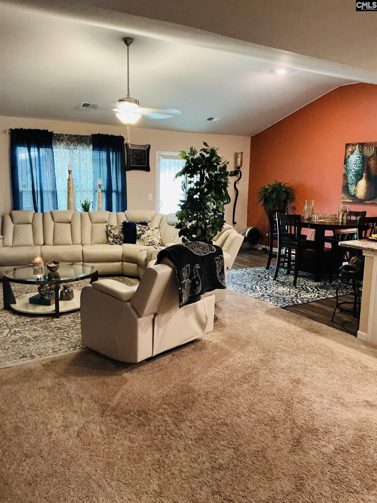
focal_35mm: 29
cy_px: 252
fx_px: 421
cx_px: 188
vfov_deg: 61.7
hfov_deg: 48.2
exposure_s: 1/30
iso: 250
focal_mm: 3
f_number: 1.8
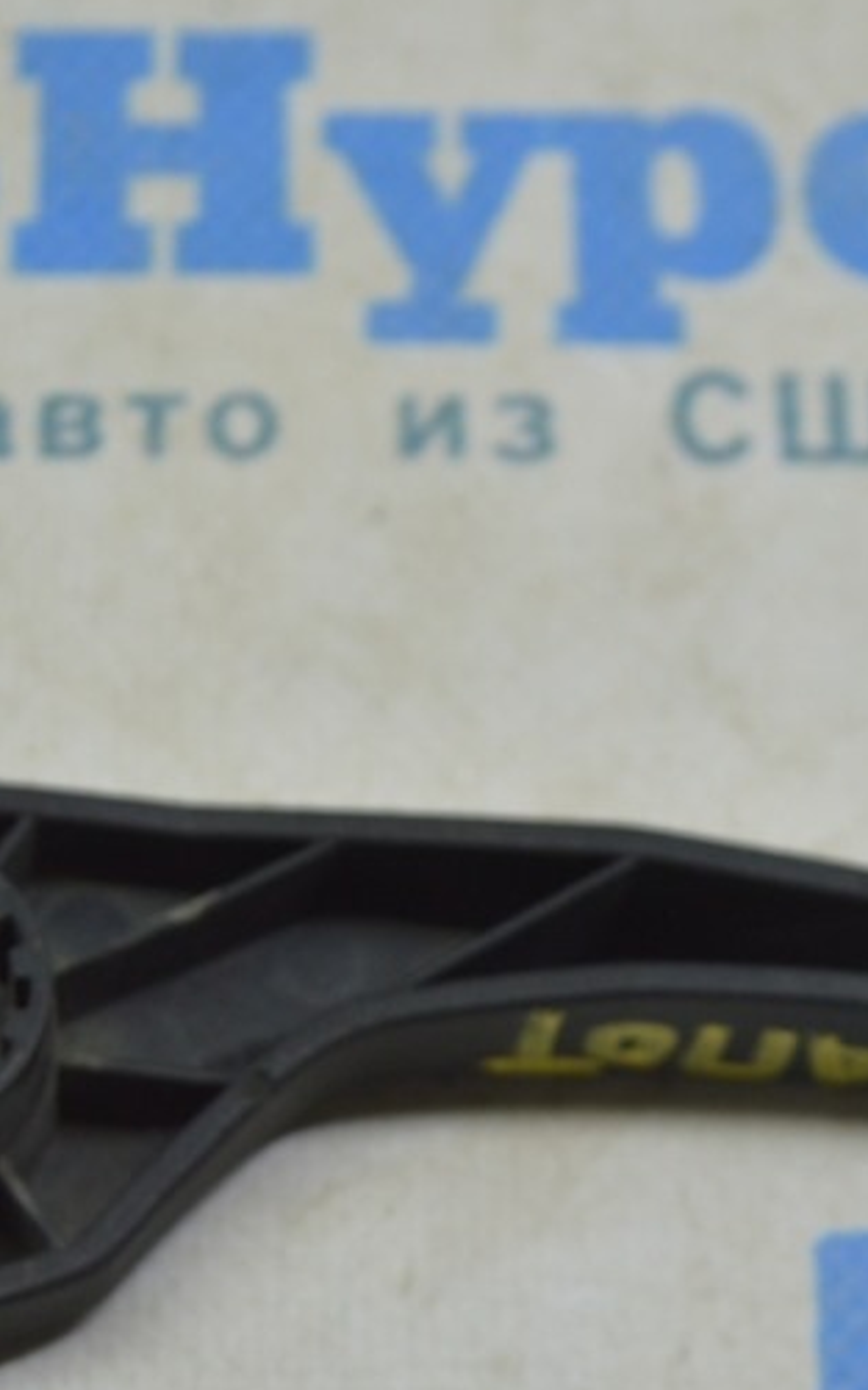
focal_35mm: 150
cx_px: 441
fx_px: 5679
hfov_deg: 8.7
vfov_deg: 13.9
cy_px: 834
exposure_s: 1/40
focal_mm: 48
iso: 400
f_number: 5.6
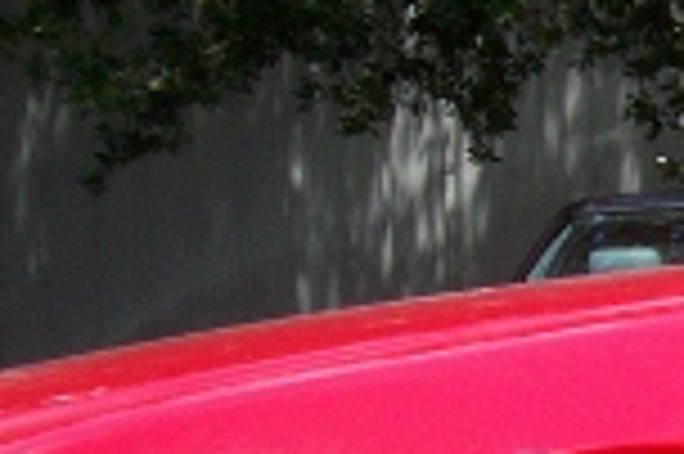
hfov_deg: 11.5
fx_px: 2999
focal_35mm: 158
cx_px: 1431
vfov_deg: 8.6
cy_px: 503
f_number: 4.5
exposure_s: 1/493
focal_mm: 5.9
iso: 100
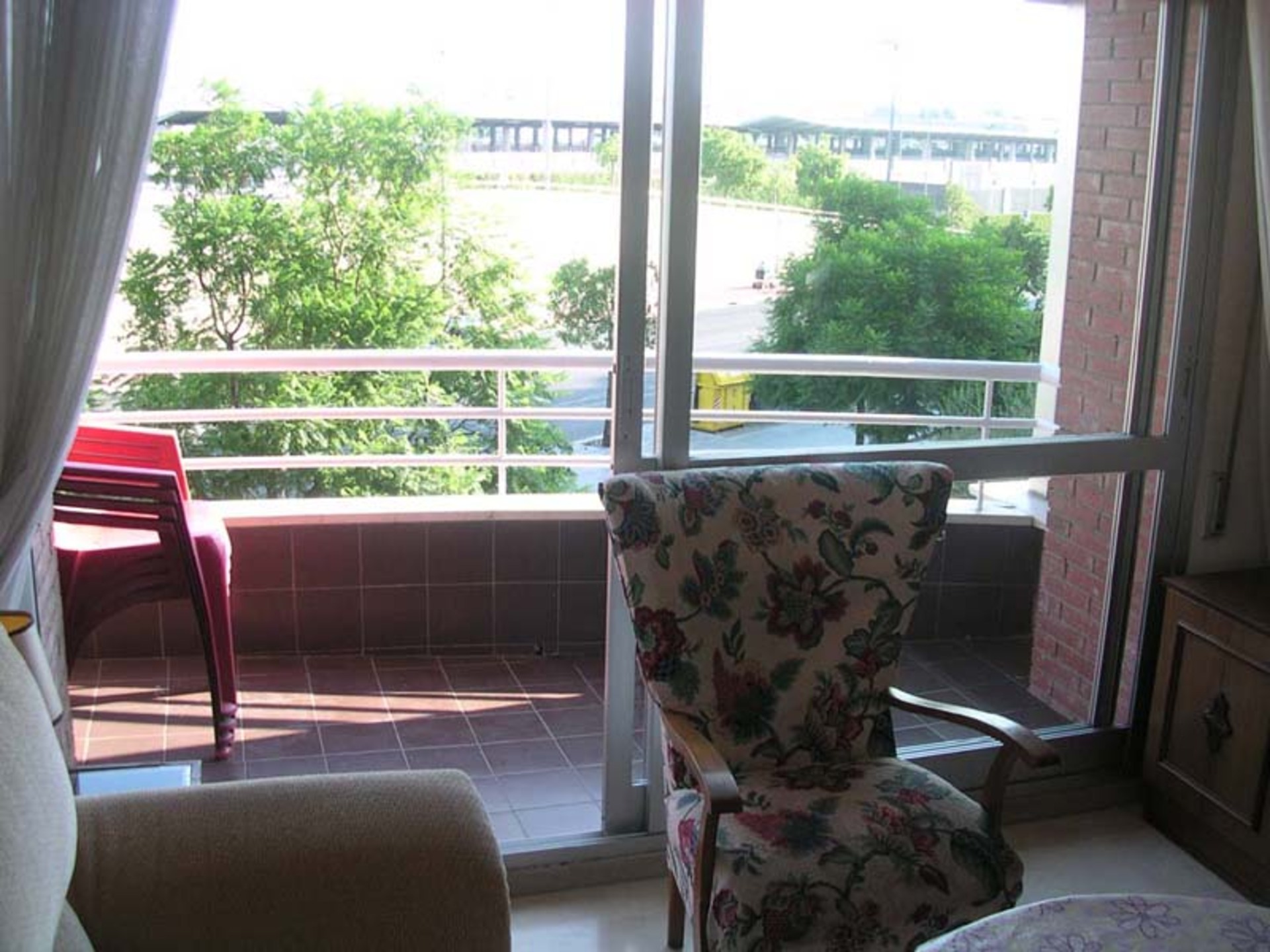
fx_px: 1357
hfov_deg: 50.1
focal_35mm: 37
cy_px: 476
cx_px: 635
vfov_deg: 38.7
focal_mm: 5.6
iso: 100
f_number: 2.7
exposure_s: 1/94.8
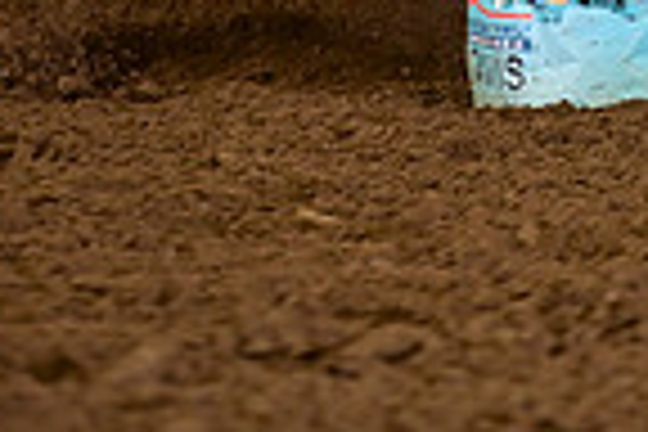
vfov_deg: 1.7
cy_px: -416
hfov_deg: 2.5
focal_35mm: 808
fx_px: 14543
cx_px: 878
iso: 1250
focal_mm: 200
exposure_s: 1/200
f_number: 3.2
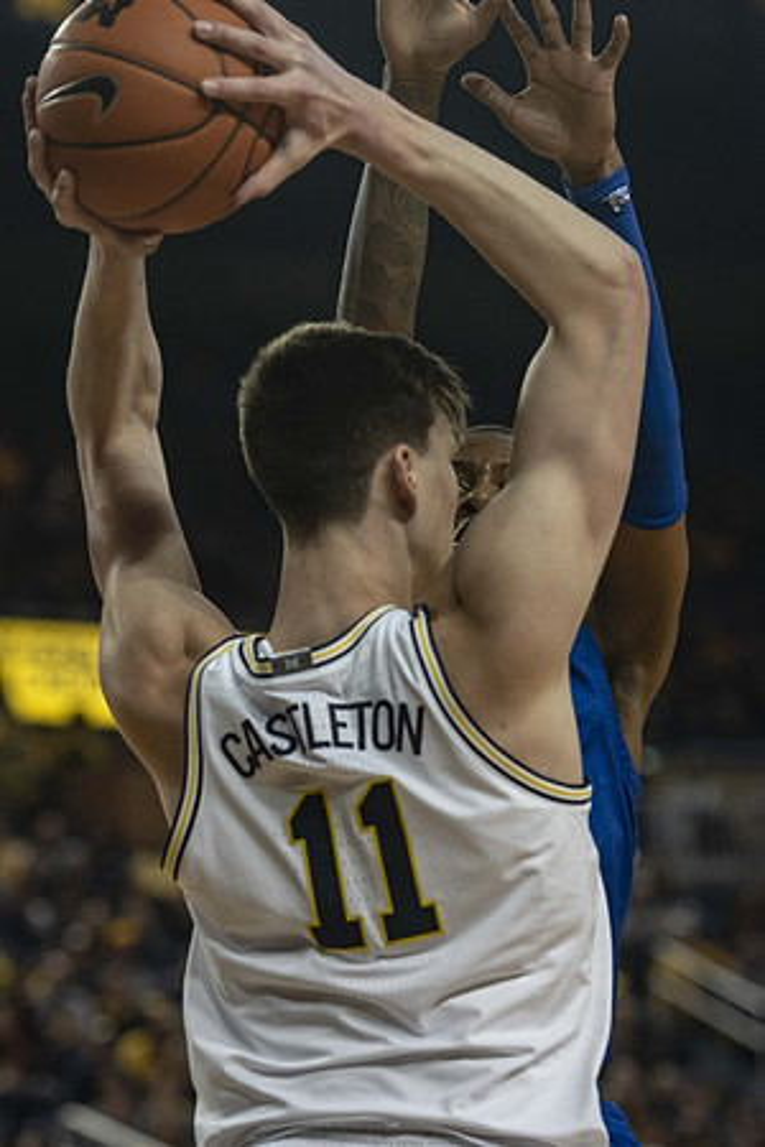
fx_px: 5391
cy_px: 588
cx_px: 355
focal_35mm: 169
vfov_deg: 12.1
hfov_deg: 8.1
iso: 1250
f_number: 2.8
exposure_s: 1/1000
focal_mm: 110
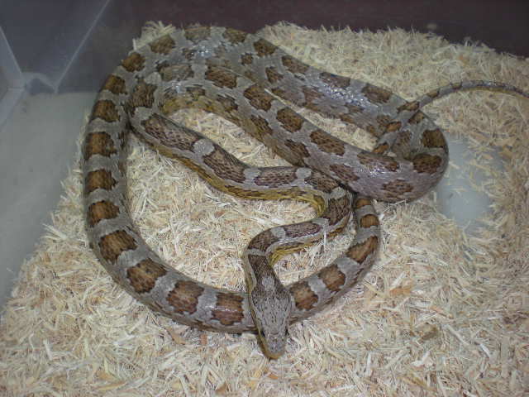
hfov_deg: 49.0
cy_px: 198
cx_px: 264
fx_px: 581
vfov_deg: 37.7
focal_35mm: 38
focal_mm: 6.3
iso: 64
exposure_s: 1/44.4
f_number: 3.1
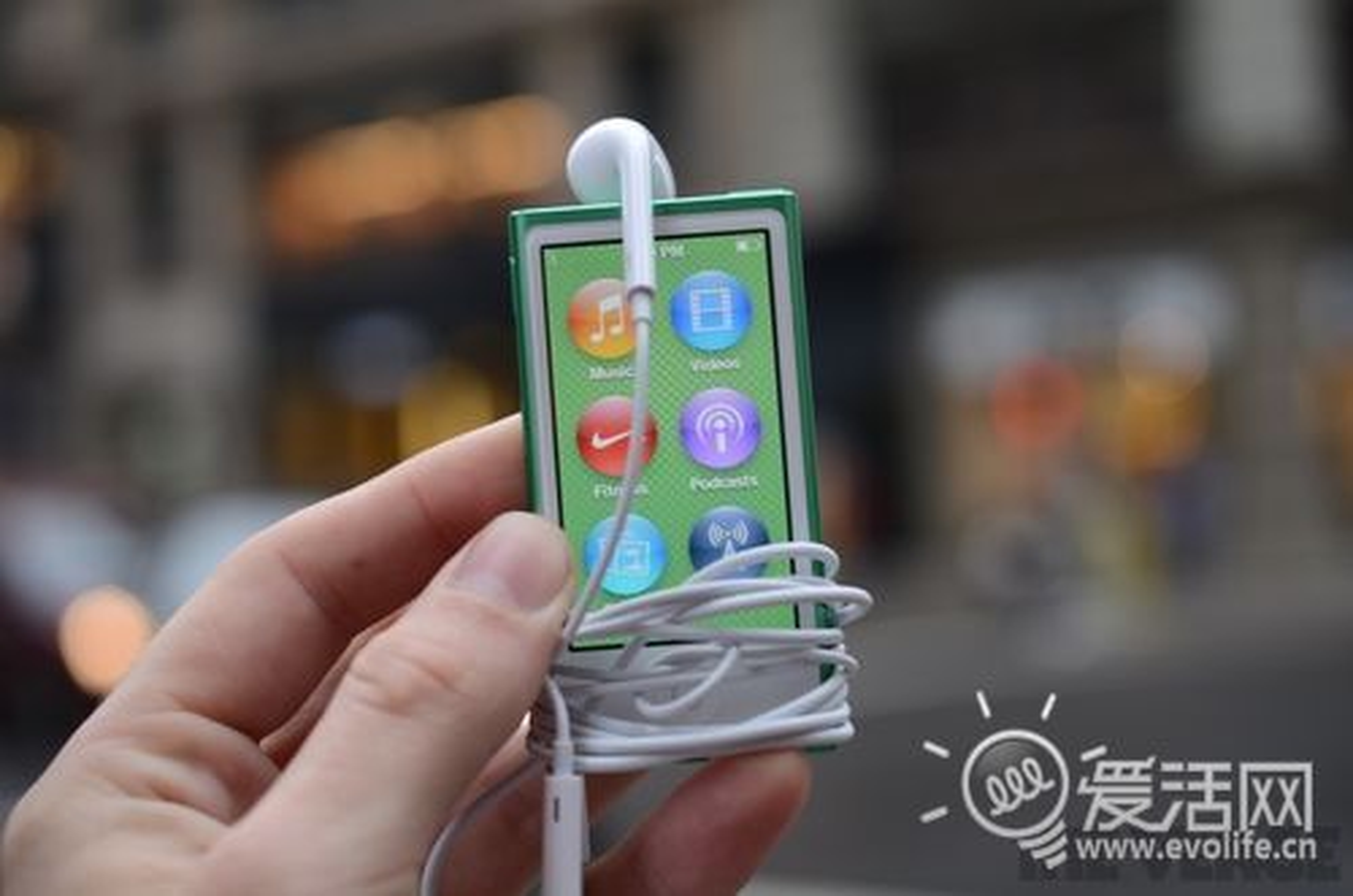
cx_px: 676
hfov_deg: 33.5
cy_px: 448
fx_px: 2250
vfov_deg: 22.5
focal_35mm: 60
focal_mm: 40
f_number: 3
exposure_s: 1/50
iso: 110
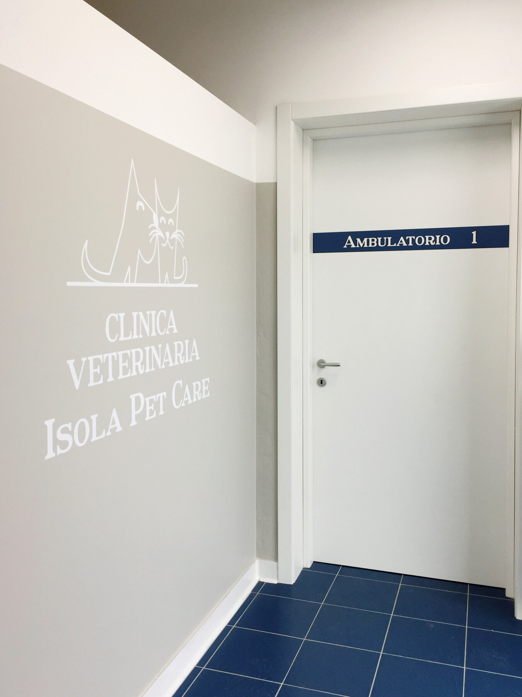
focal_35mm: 29
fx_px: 583
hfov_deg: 48.2
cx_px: 261
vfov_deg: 61.7
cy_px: 348
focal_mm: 4.15
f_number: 2.2
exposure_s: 1/50
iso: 32
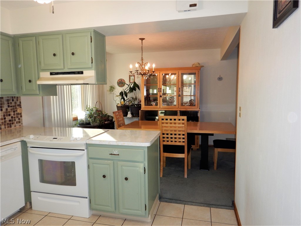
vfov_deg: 56.8
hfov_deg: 71.6
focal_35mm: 24
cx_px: 150
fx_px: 209
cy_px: 113
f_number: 2.8
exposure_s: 1/30
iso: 125
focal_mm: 4.3
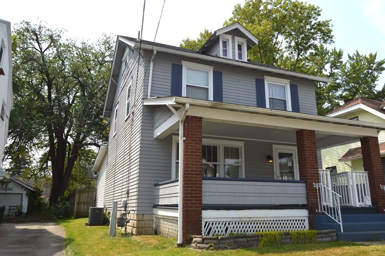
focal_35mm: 29
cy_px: 120
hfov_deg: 63.7
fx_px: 310
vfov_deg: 44.8
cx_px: 203
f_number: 9
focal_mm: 18
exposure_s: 1/200
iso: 100
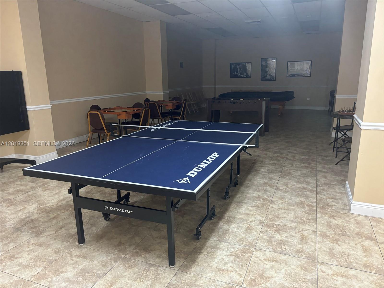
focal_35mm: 26
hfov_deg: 67.3
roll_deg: +1.0
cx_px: 192
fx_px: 288
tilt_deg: -14.7
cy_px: 144
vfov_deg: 53.1
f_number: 1.6
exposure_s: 1/60
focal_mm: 5.96
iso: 320
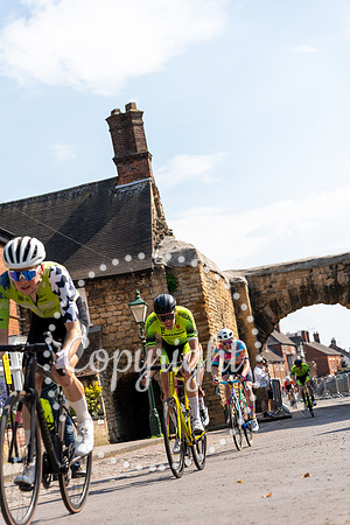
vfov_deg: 27.0
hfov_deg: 18.2
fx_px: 1094
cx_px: 175
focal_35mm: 75
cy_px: 262
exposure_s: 1/640
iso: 100
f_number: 4.5
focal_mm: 75
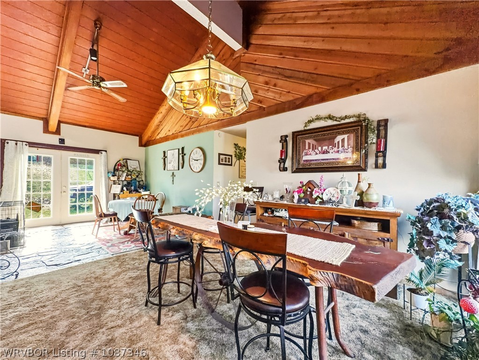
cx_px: 240
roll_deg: -0.6
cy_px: 180
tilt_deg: +0.3
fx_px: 194
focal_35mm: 14
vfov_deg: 85.7
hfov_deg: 102.1
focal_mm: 2.2
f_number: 2.2
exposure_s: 1/120
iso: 100
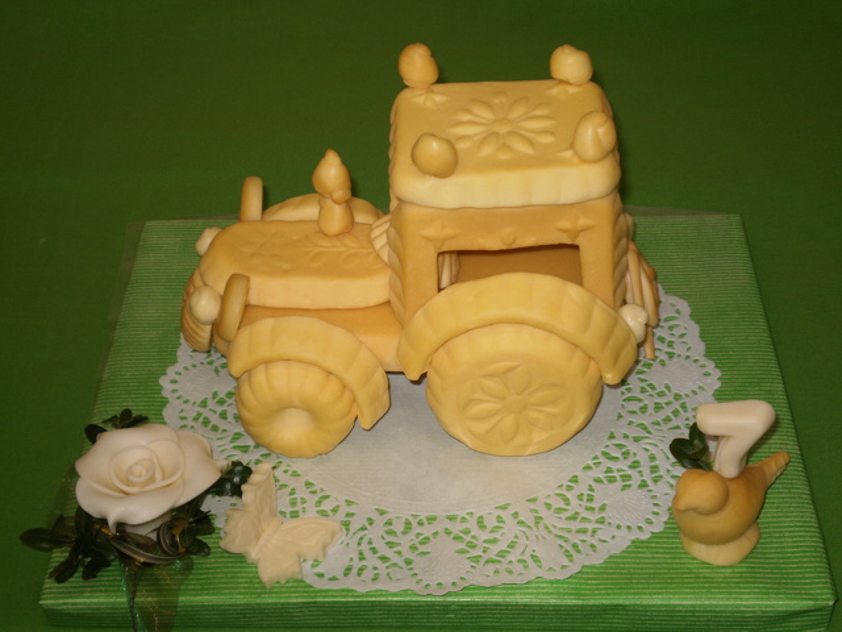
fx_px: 1508
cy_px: 316
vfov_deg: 23.7
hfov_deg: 31.2
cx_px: 421
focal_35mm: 62
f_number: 4.2
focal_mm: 10.3
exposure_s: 1/40
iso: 100
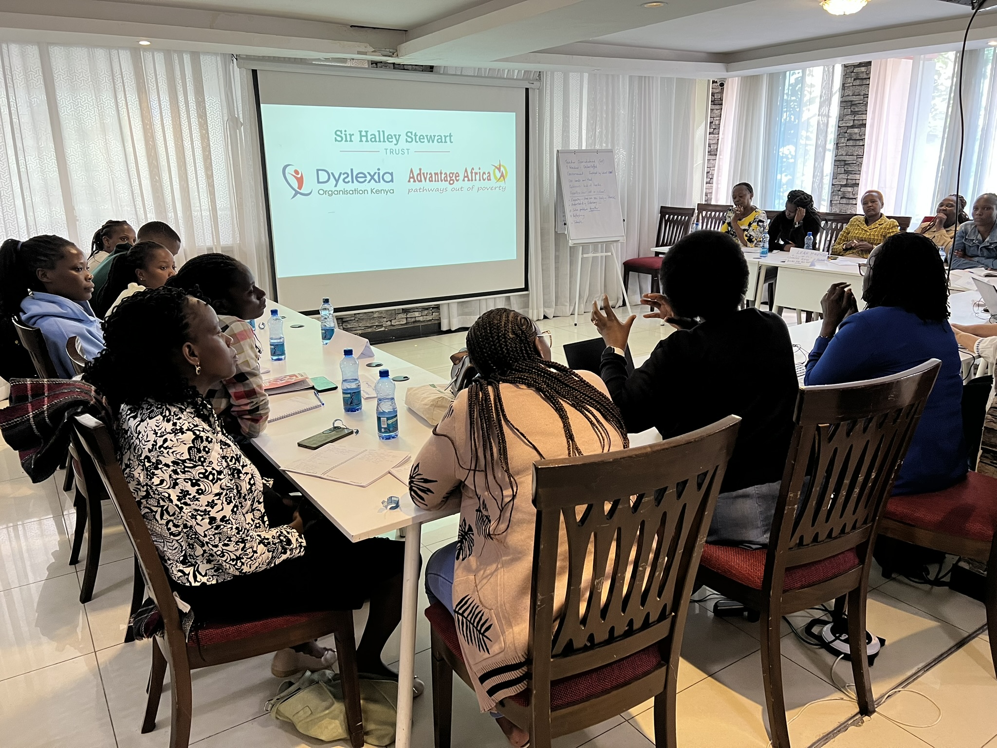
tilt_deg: -14.5
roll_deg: +1.3
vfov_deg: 53.1
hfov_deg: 67.3
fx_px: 749
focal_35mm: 26
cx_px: 498
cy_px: 374
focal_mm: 5.7
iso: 200
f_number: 1.5
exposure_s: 1/60
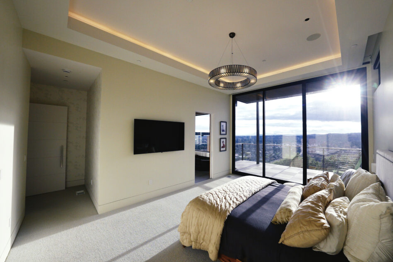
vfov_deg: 85.4
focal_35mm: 13
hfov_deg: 108.2
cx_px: 206
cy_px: 130
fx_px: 142
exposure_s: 1/400
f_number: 6.3
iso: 640
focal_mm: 12
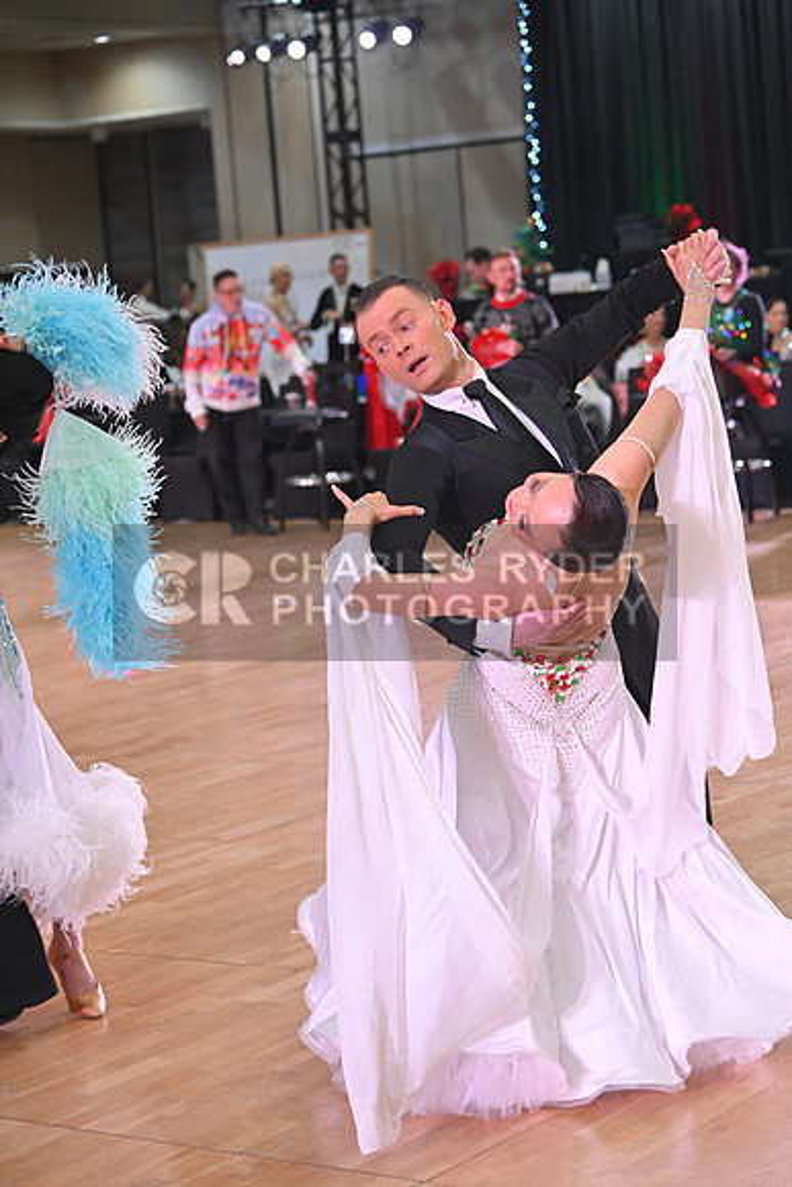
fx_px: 2803
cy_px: 594
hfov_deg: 16.1
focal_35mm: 85
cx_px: 396
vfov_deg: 23.9
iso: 3200
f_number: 5
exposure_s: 1/400
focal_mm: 85
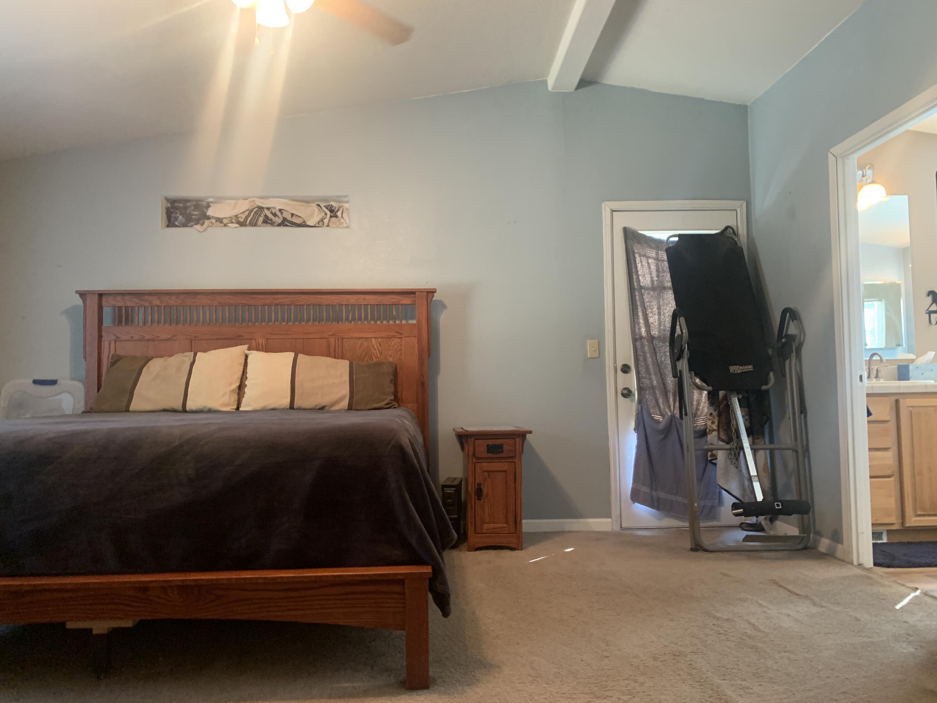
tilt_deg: +3.0
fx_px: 704
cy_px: 352
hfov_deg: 67.3
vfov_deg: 53.1
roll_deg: +1.1
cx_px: 468
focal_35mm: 26
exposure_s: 1/40
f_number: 1.8
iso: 250
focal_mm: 4.25
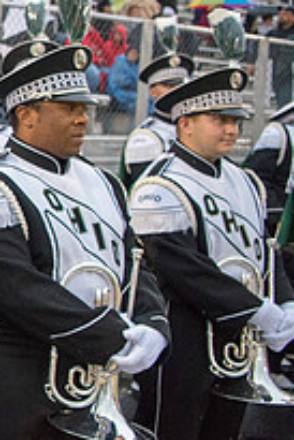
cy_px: 162
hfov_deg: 15.5
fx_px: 832
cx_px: -315
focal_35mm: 68
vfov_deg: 29.5
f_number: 3.2
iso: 2000
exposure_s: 1/800
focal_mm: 24
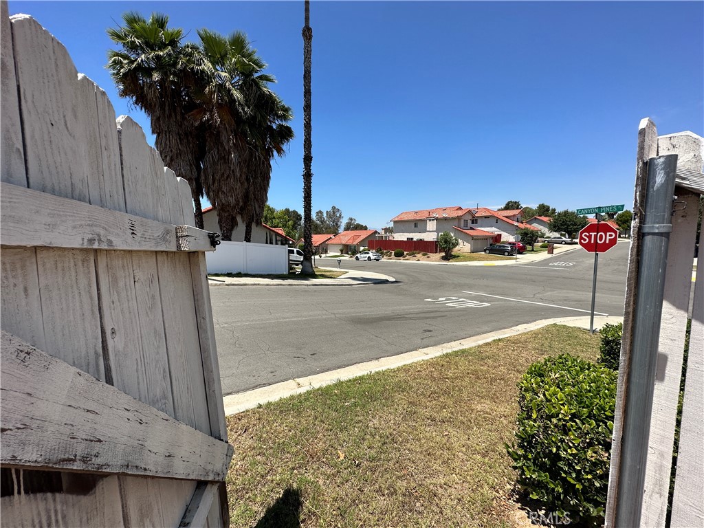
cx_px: 352
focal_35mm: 14
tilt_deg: -7.1
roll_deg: +0.5
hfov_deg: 102.1
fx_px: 285
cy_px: 264
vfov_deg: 85.7
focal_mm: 2.22
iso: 40
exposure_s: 1/2304
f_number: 2.2
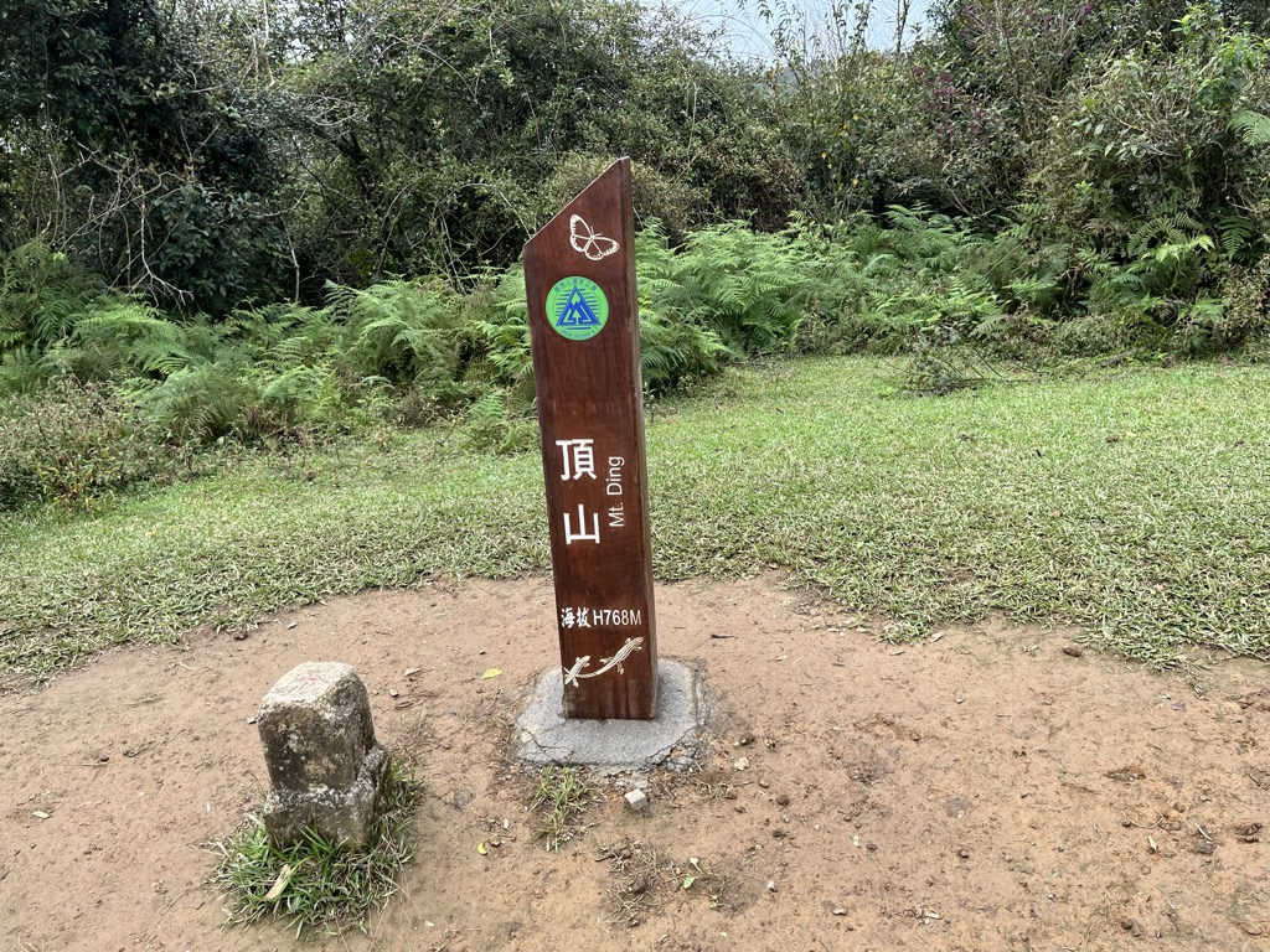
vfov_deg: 53.1
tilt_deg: -20.3
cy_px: 476
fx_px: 954
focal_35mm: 26
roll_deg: +2.8
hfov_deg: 67.3
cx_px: 635
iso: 50
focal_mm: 5.1
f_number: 1.6
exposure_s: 1/746
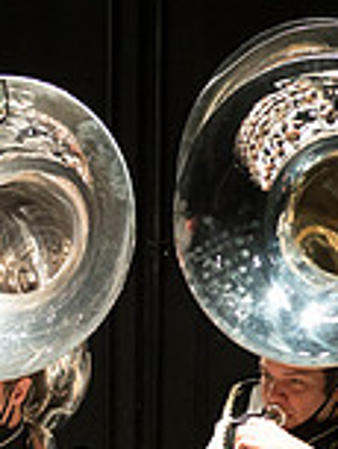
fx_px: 14236
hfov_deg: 1.4
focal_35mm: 1095
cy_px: 382
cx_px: -320
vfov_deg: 1.8
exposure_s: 1/500
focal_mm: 300
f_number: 2.8
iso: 3200
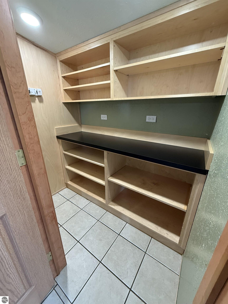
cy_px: 152
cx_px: 114
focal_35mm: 14
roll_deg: -0.6
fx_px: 123
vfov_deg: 102.1
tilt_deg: -18.3
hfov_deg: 85.7
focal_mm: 2.22
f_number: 2.2
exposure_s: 1/60
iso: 400
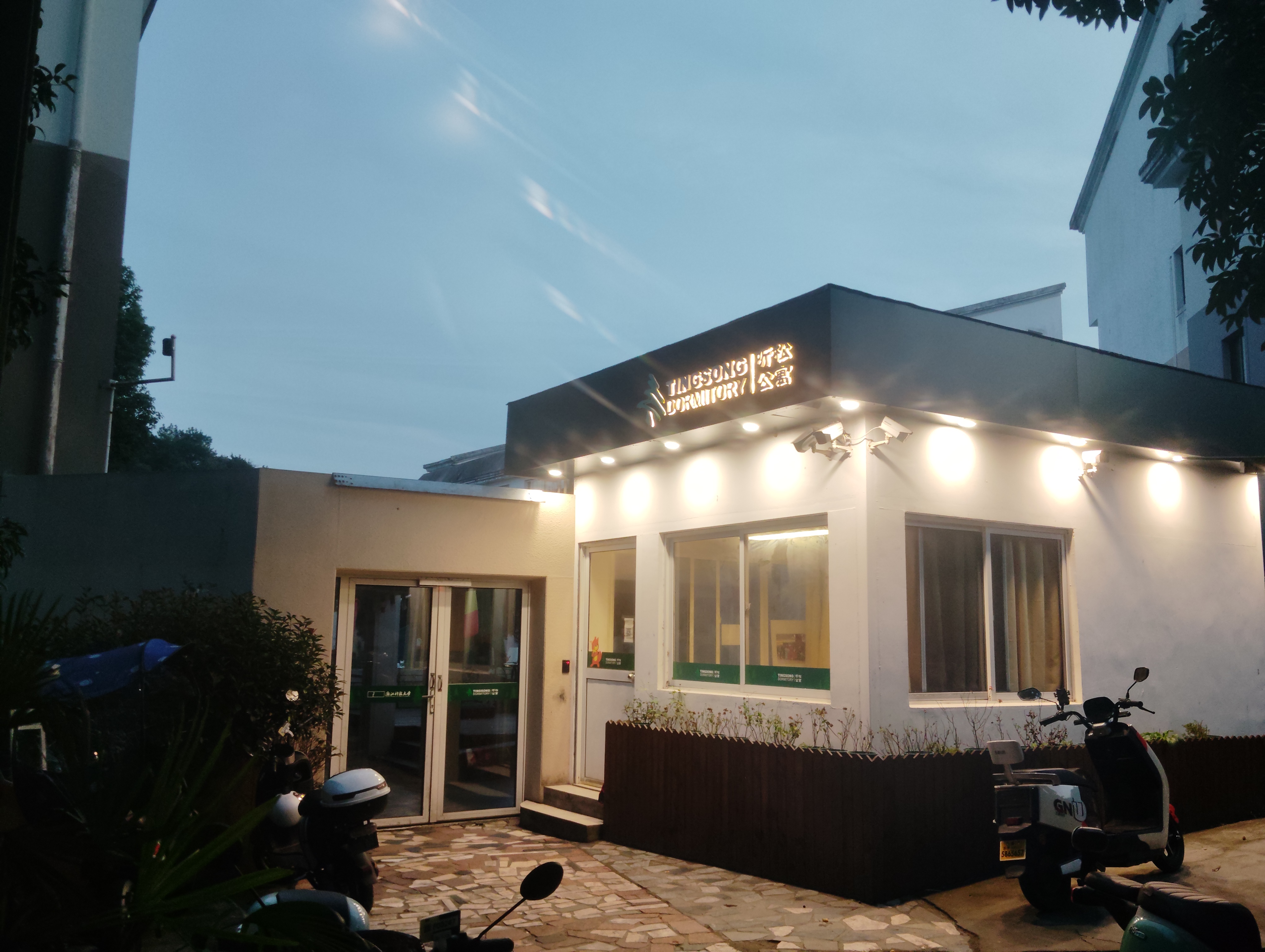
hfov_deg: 61.6
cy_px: 476
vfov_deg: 48.3
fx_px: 1061
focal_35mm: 29
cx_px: 632
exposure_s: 1/33.3
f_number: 1.8
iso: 163
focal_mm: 4.25
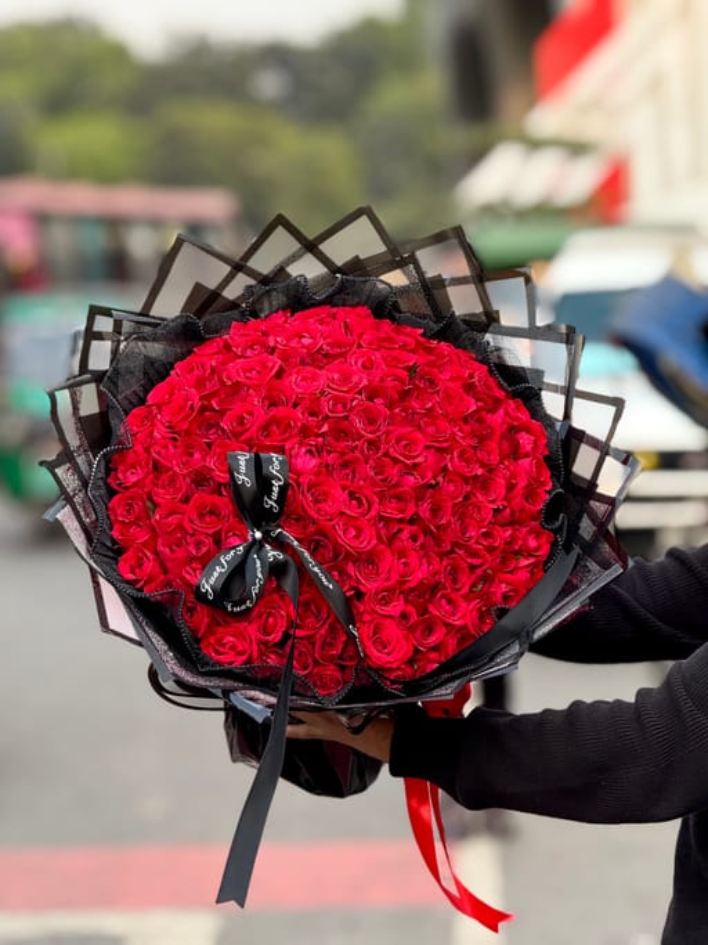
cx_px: 354
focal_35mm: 120
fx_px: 3273
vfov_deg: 16.4
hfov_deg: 12.3
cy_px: 472
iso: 64
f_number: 2.8
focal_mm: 15.66
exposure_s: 1/99
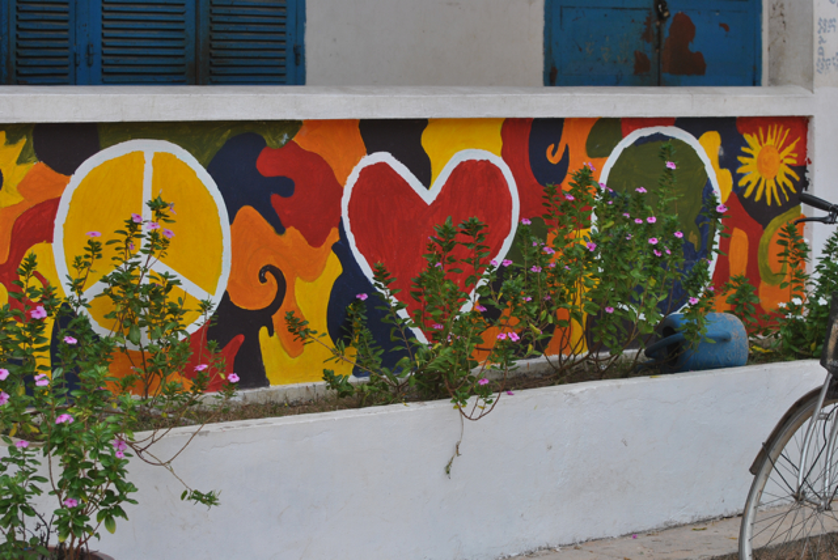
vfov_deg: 13.1
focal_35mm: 105
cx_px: 419
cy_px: 280
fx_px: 2446
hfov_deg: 19.4
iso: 140
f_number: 5.6
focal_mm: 70
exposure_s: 1/500
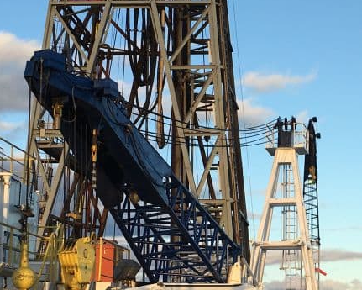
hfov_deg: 22.3
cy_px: 196
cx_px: 306
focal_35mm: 84
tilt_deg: +8.3
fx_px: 900
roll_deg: +1.2
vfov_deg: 18.2
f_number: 2.2
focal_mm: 4.15
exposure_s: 1/705
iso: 25
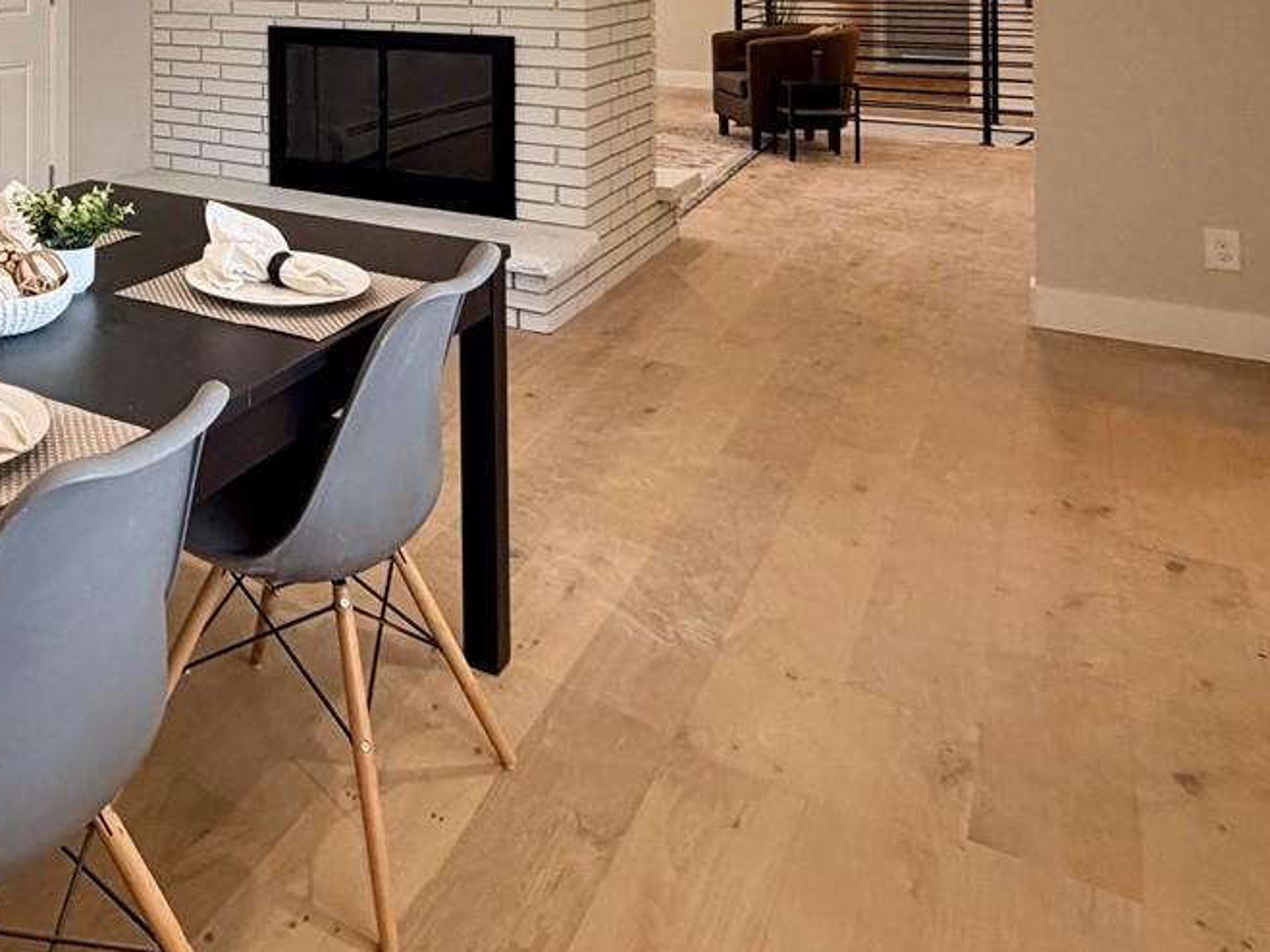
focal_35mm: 34
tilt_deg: -0.3
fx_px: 1247
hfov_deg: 47.7
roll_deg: +0.4
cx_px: 98
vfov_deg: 36.2
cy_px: -64
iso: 250
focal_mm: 2.22
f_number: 2.2
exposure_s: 1/120
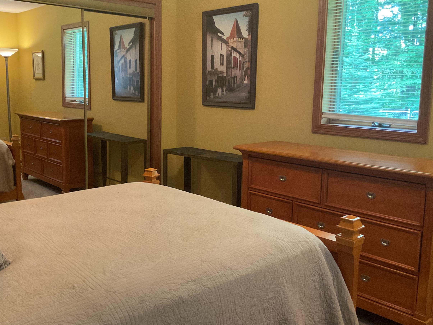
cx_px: 184
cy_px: 156
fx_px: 463
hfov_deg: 50.0
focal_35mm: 37
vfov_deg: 38.7
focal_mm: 3
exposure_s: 1/50
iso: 250
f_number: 1.8
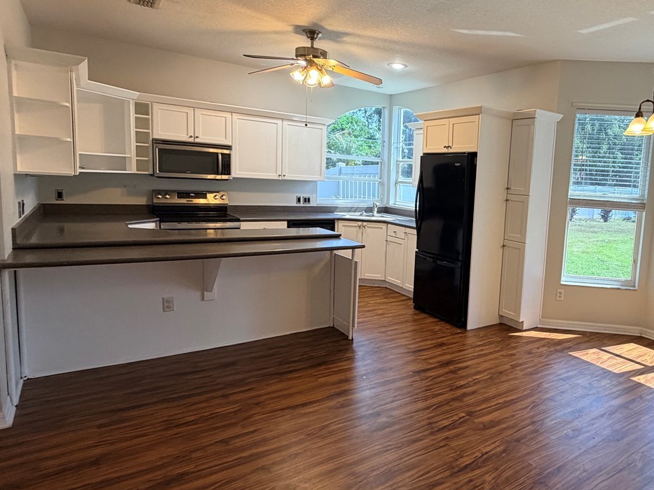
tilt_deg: -5.9
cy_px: 230
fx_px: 453
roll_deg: -3.0
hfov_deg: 68.0
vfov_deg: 56.8
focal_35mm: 24
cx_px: 472
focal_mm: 2.22
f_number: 2.2
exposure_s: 1/120
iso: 200
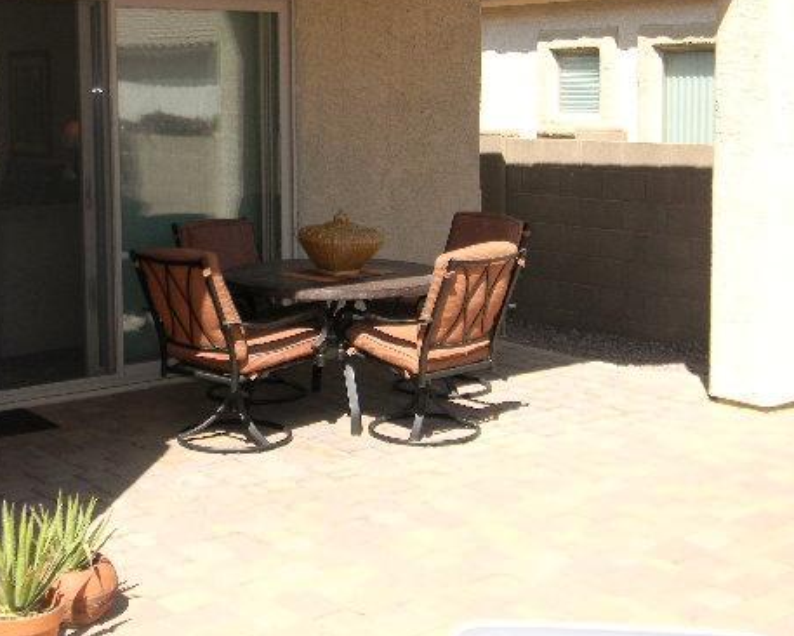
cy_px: 226
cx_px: 351
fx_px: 1317
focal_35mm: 56
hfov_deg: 33.5
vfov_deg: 27.0
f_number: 3.8
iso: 112
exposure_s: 1/526
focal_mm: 7.3
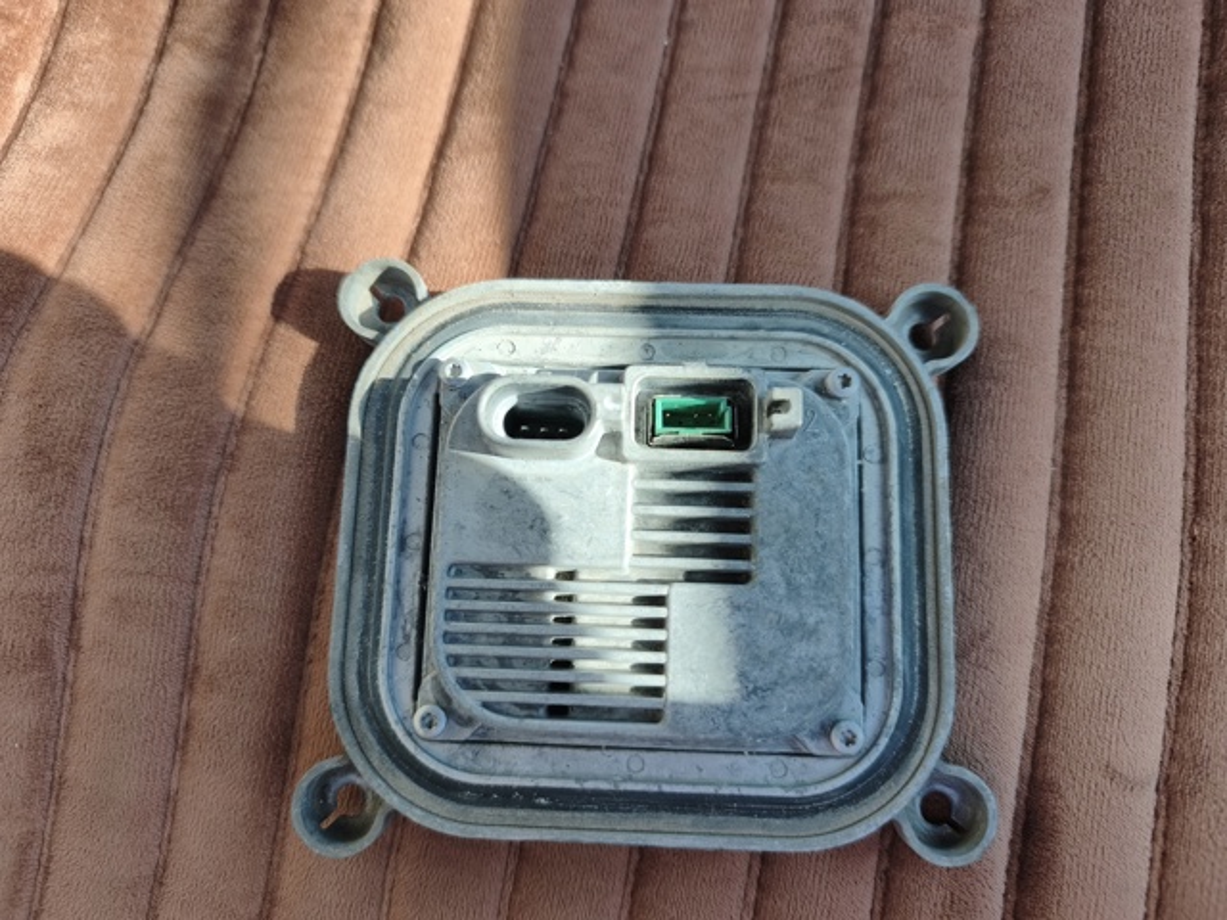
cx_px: 614
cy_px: 460
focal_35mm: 23
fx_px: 815
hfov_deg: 73.9
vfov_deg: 58.9
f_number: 1.62
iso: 50
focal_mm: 6.45
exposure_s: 1/417
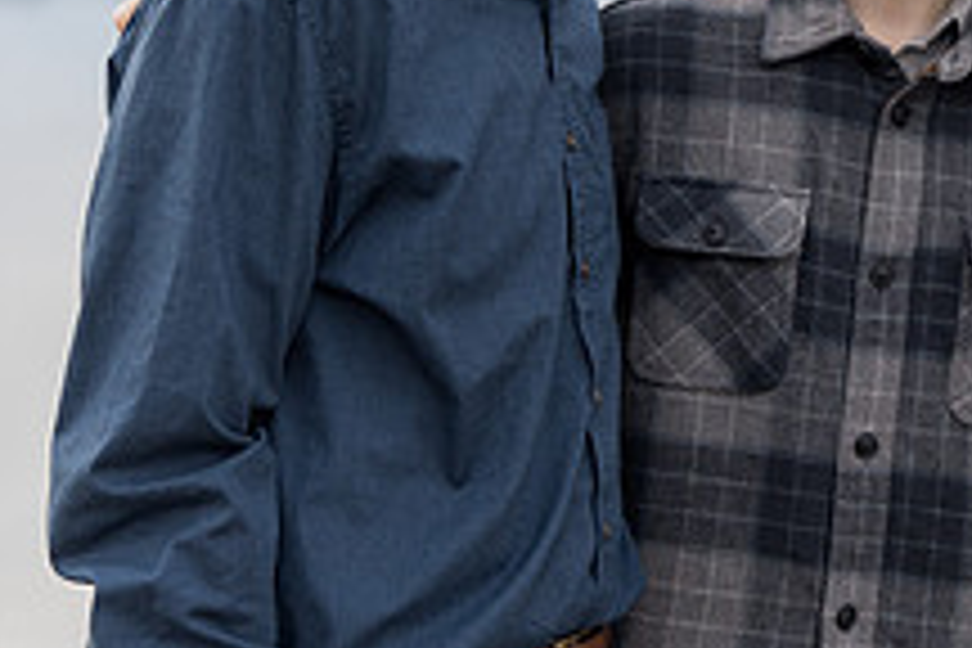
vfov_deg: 14.3
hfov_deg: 21.1
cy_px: 7
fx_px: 2538
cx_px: 936
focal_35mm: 94
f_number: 2.8
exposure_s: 1/320
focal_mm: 35
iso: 200
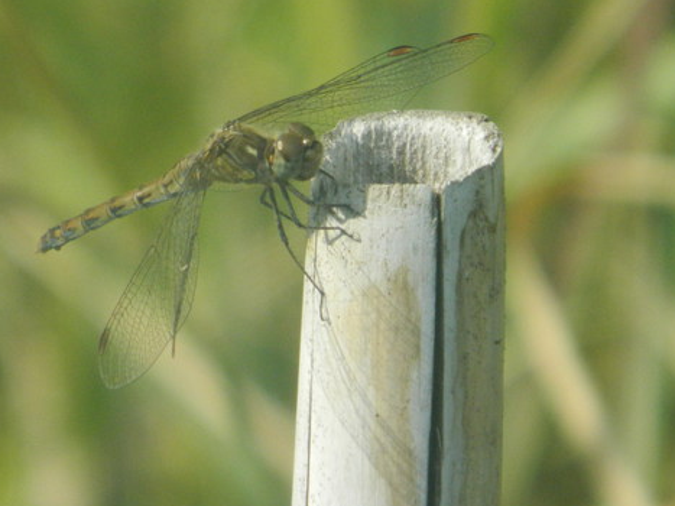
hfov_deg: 2.7
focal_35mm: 722
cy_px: 146
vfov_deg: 2.1
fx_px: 14075
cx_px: 246
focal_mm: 71.2
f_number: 5.7
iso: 250
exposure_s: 1/500
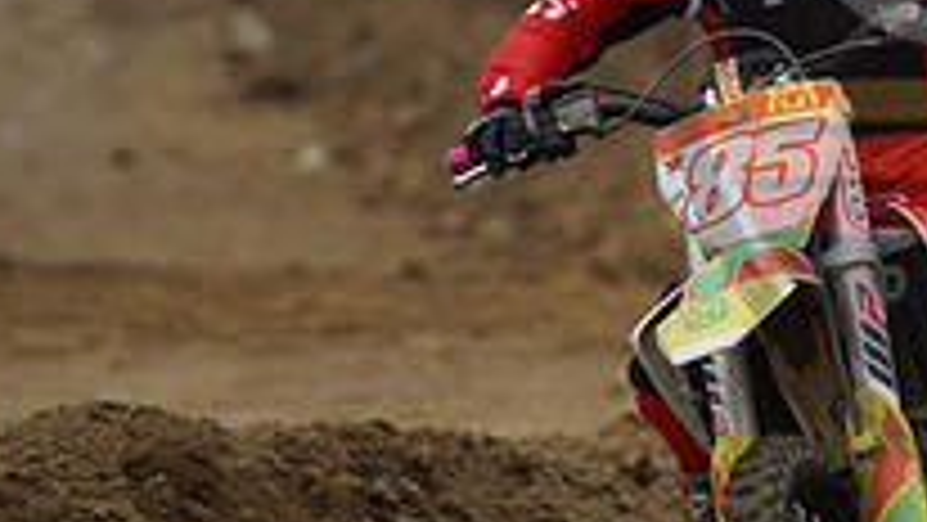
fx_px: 14531
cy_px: 11
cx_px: 1184
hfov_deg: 3.6
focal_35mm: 591
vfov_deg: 2.1
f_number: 4
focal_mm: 200
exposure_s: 1/1000
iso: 320
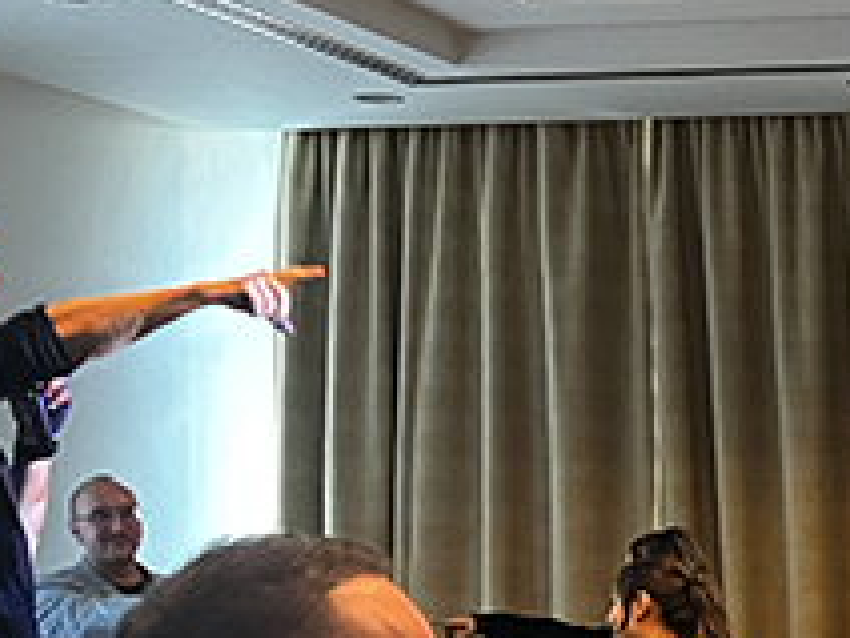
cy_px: 614
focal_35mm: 98
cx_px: 1227
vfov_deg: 14.9
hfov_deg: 18.1
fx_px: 2406
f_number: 1.5
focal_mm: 5.7
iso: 500
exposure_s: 1/33
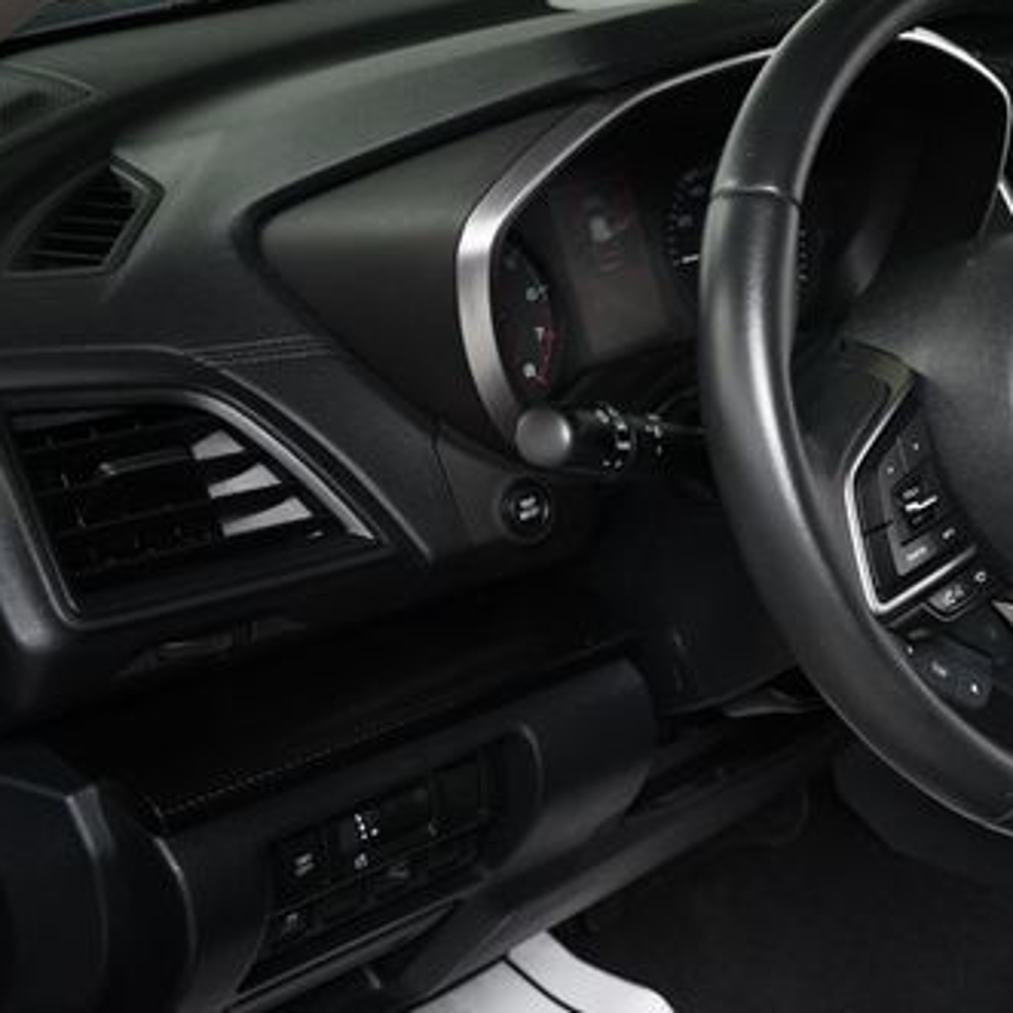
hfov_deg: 26.1
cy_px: 490
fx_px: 2119
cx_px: 894
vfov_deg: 26.9
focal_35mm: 64
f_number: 4.5
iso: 100
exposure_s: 1/160
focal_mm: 26
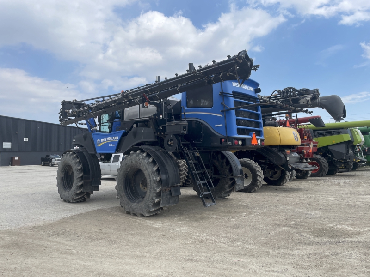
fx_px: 278
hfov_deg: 67.3
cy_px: 138
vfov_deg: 53.1
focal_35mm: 26
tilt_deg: +6.6
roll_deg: +2.2
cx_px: 185
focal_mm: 4.2
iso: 32
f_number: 1.6
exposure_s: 1/3731
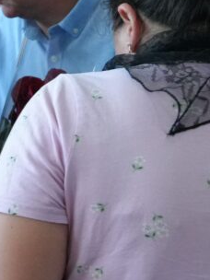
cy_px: 68
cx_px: -26
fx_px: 903
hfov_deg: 13.0
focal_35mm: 112
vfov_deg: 17.5
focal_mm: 23
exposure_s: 1/160
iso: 5000
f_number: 4
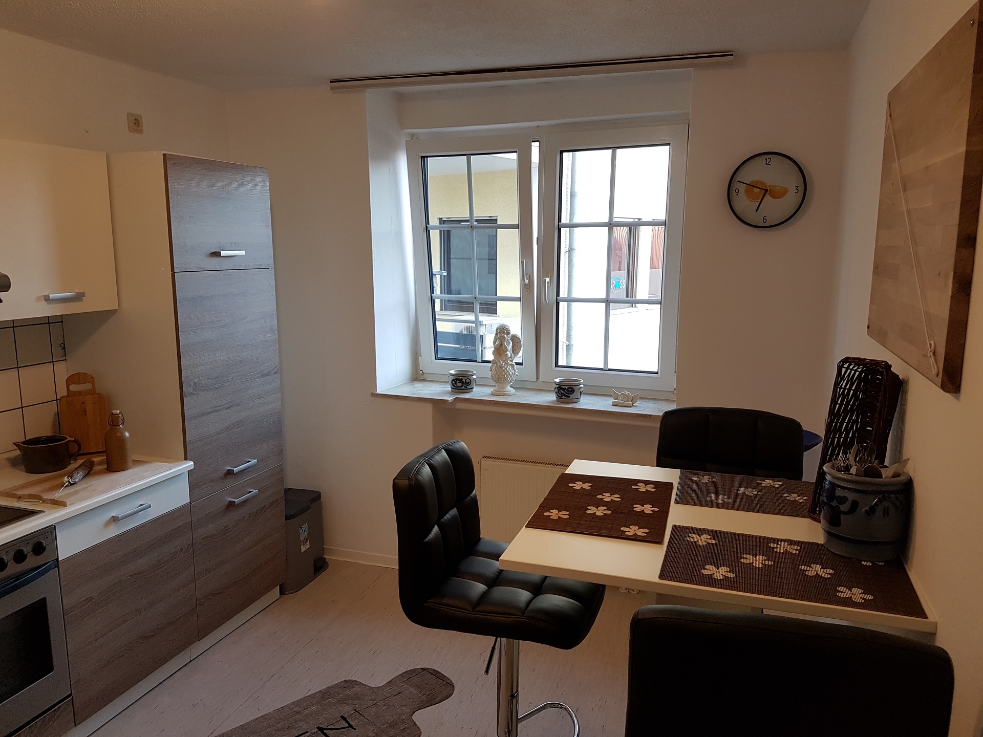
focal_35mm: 26
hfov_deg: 67.3
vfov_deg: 53.1
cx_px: 492
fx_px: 738
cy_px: 368
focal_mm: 4.2
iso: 64
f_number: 1.7
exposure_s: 1/50
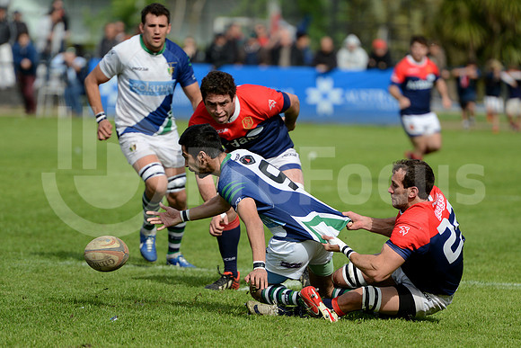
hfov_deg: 7.6
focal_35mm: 270
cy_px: 174
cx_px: 260
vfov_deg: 5.1
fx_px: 3908
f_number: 4
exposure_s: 1/2000
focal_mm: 270
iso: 400
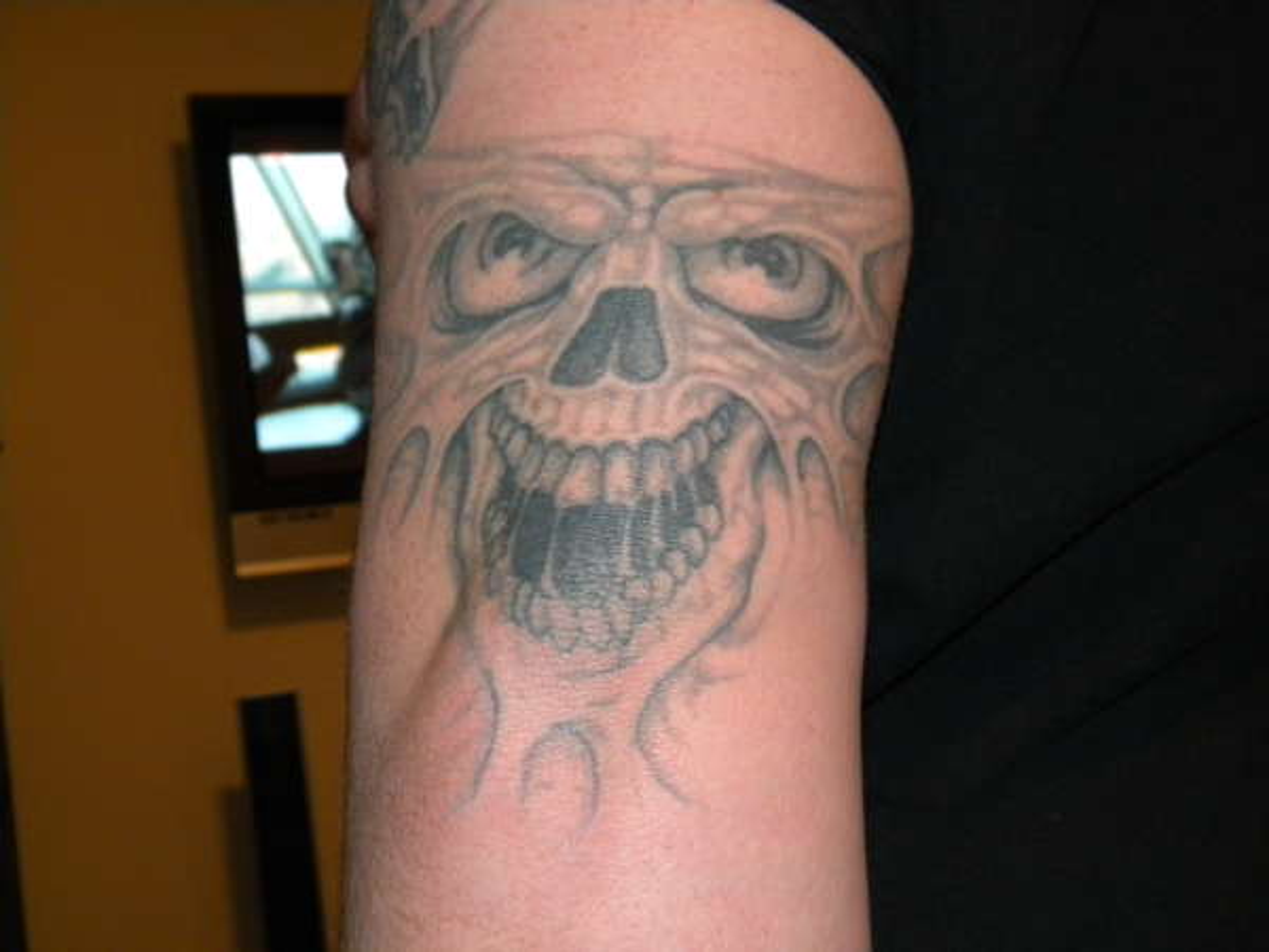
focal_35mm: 47
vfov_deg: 30.9
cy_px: 476
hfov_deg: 40.4
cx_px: 634
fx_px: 1723
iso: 400
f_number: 3.9
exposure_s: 1/30
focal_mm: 8.6
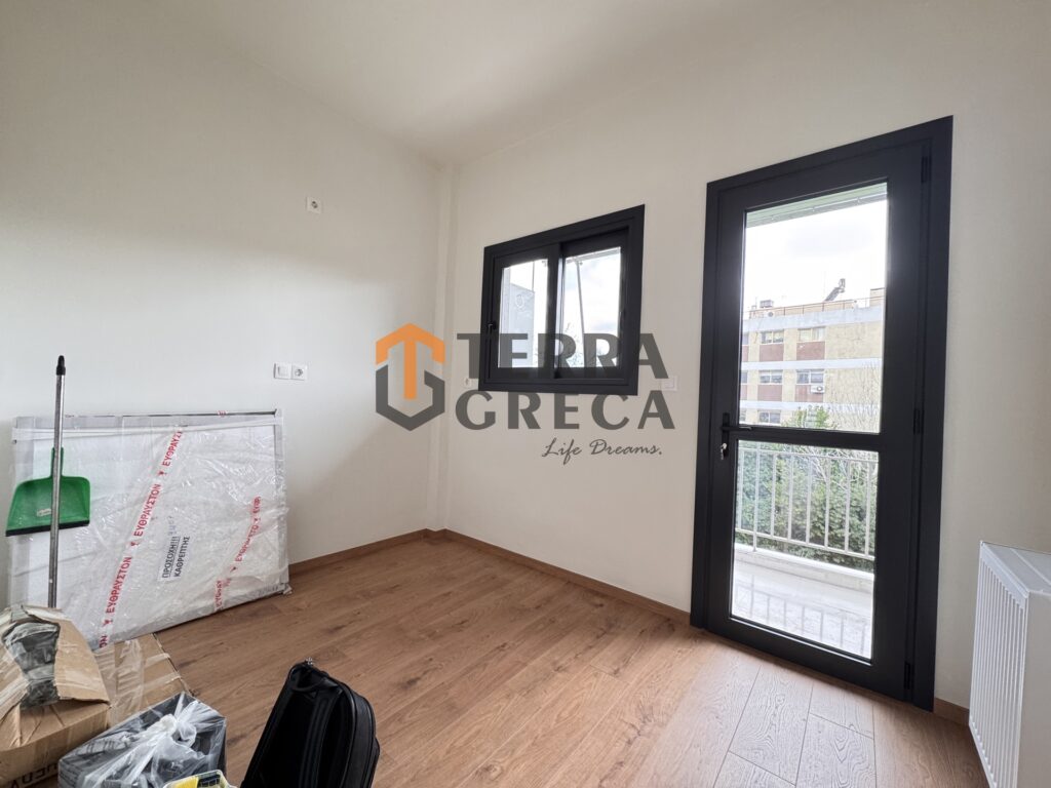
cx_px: 526
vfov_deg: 85.7
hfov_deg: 102.1
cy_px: 394
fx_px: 425
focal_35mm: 14
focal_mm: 2.22
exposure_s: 1/99
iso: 200
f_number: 2.2
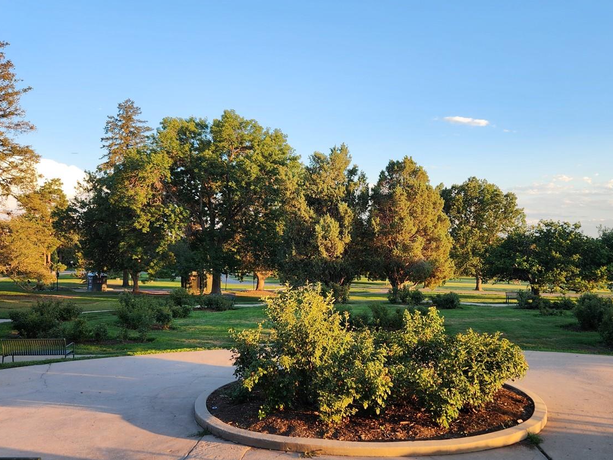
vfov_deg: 42.9
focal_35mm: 33
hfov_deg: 55.1
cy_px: 255
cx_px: 354
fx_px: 584
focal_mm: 5.4
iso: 20
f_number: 1.8
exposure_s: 1/205
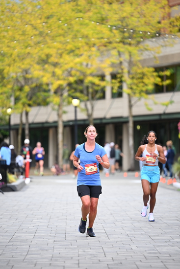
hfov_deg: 8.1
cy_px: 134
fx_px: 1274
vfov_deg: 12.1
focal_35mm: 170
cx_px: 90
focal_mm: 170
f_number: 2.8
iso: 640
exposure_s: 1/1600
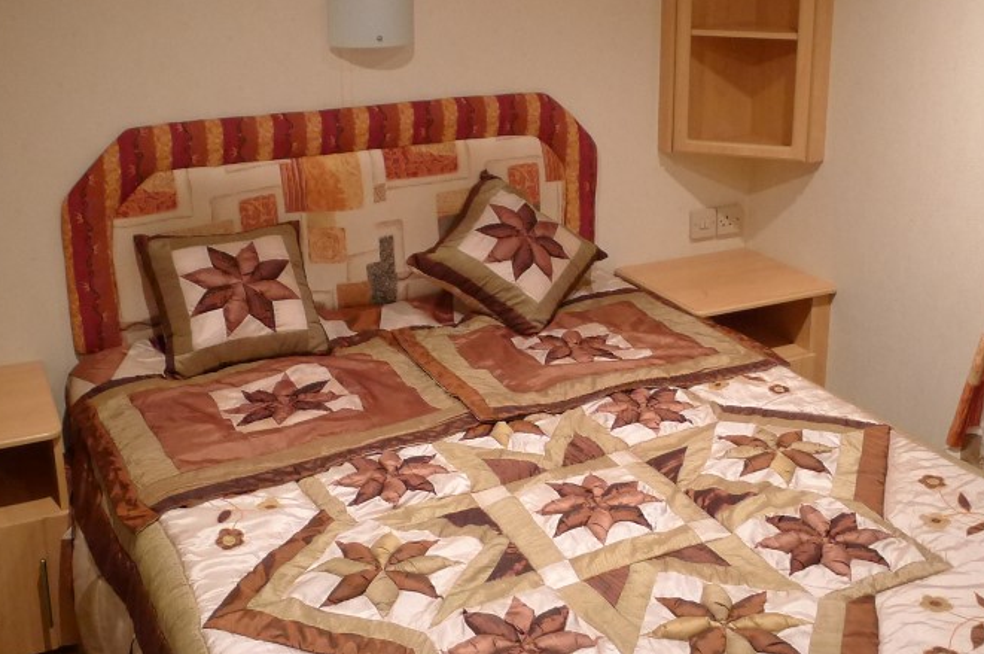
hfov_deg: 46.4
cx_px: 531
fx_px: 1147
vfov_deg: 31.5
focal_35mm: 42
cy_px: 204
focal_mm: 5.1
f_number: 2
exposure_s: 1/30
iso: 400
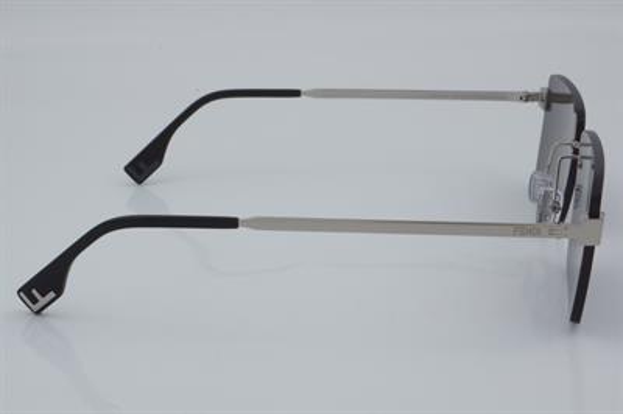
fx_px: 1297
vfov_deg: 18.2
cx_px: 312
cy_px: 207
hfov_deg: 27.0
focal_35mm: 75
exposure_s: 1/4
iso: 100
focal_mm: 50
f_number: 32
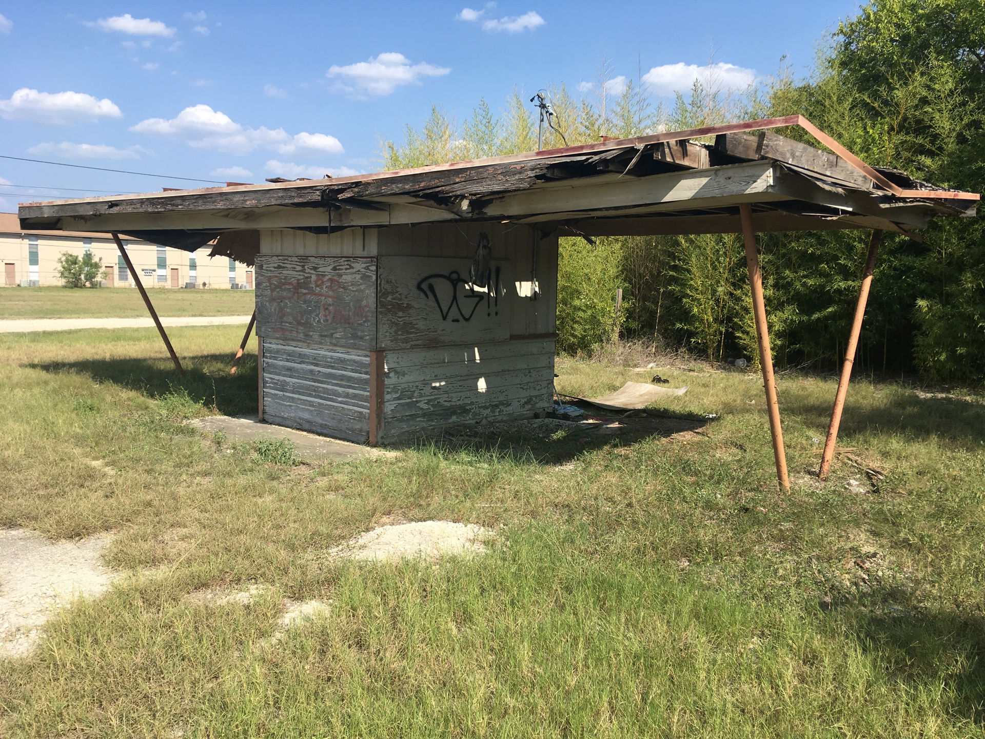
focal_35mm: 29
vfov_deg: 48.2
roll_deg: -0.9
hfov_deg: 61.7
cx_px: 492
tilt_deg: -8.2
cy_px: 370
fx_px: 825
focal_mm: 4.15
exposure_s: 1/1374
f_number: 2.2
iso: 25
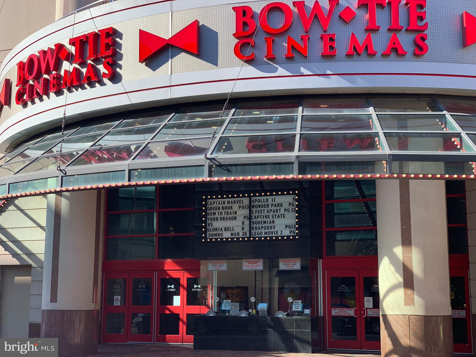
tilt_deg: +10.1
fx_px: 715
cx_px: 238
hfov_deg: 36.8
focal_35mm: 52
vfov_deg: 28.0
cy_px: 178
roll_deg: -0.6
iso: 16
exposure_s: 1/428
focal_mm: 6
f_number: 2.4
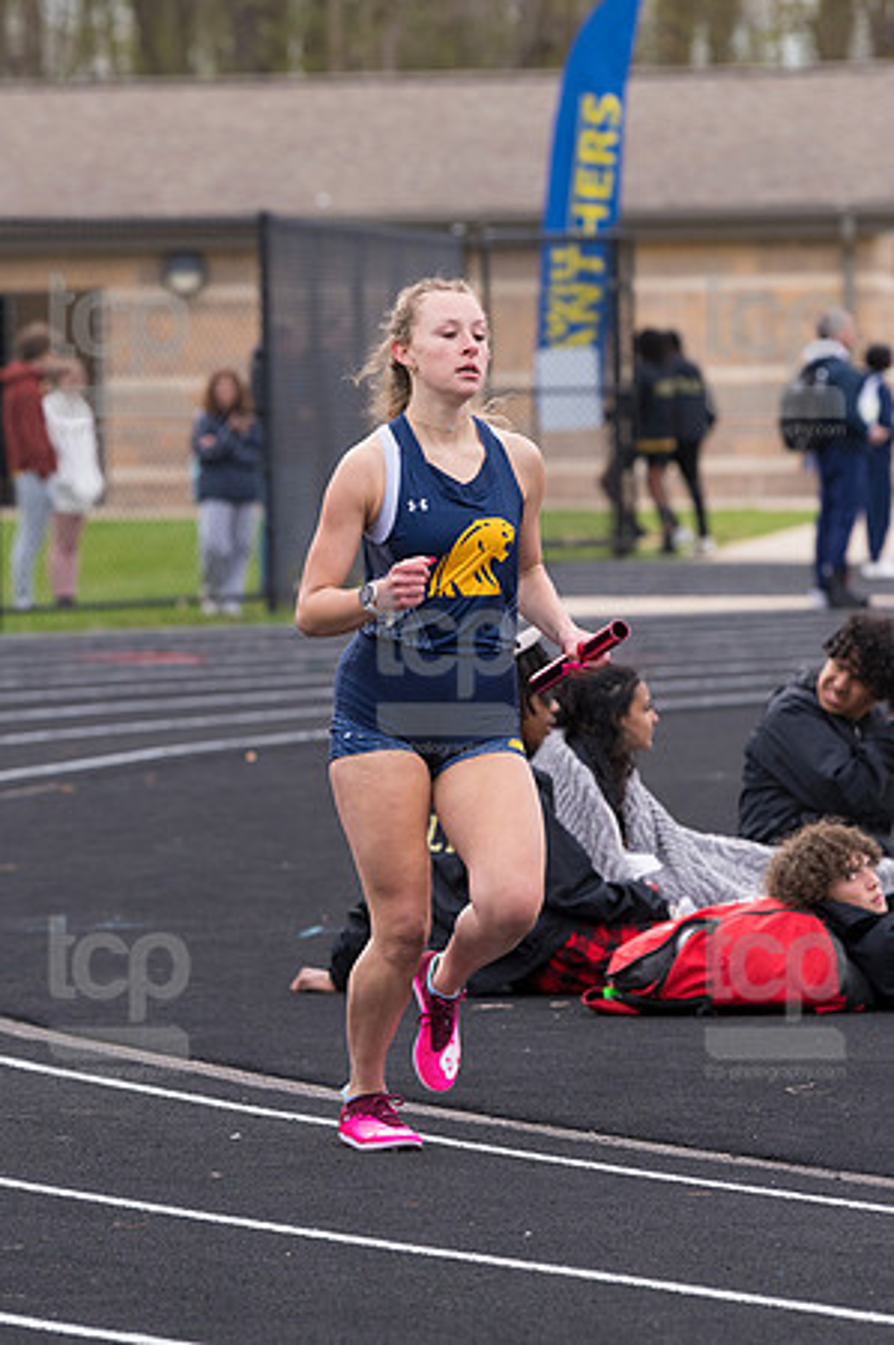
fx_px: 9781
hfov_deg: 5.2
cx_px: 447
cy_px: 672
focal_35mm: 262
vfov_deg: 7.9
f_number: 5
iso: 800
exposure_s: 1/2500
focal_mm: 175
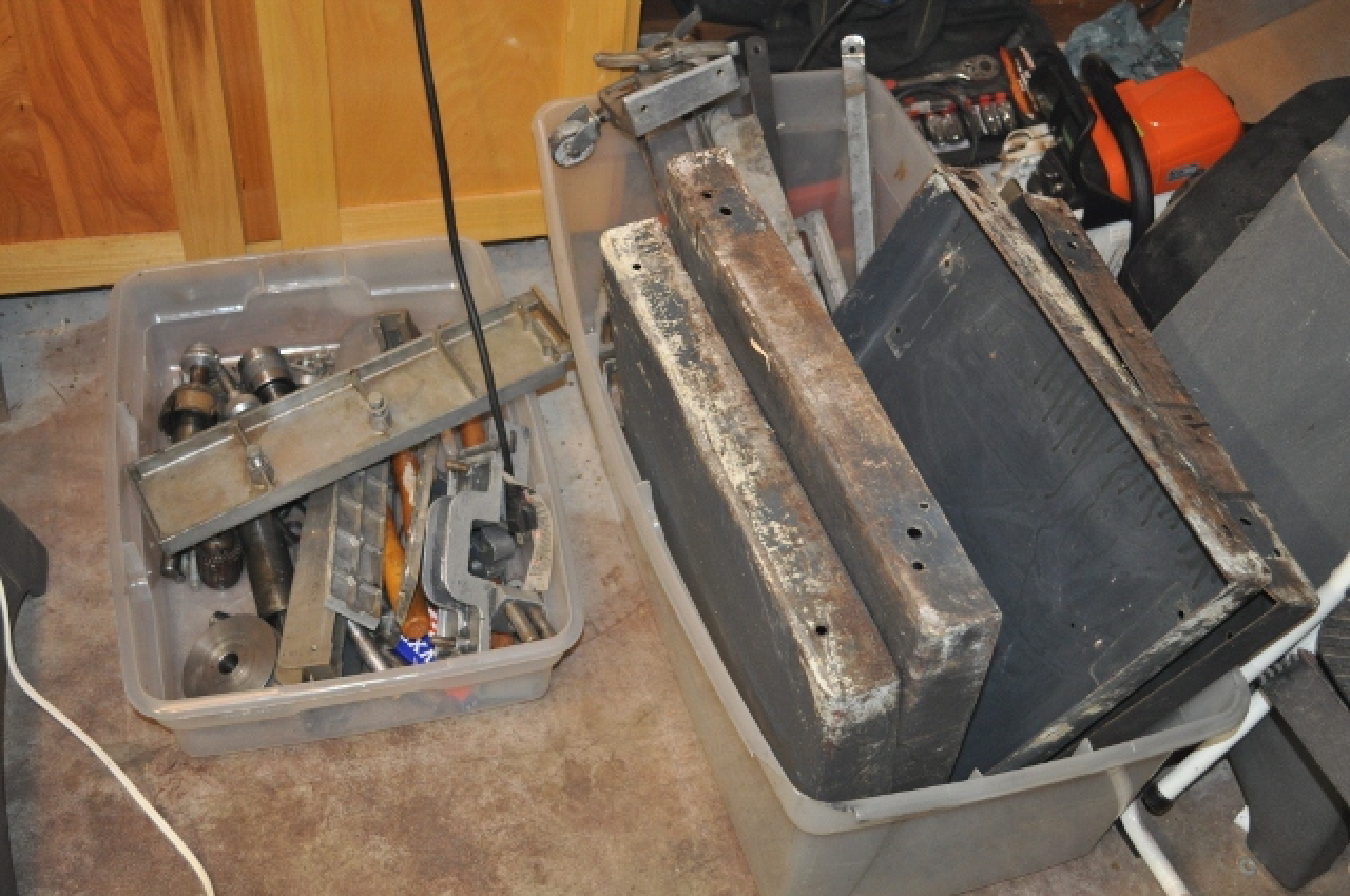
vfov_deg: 34.1
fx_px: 1461
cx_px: 675
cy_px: 448
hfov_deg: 49.6
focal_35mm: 39
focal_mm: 26
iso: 800
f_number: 4.2
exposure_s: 1/60
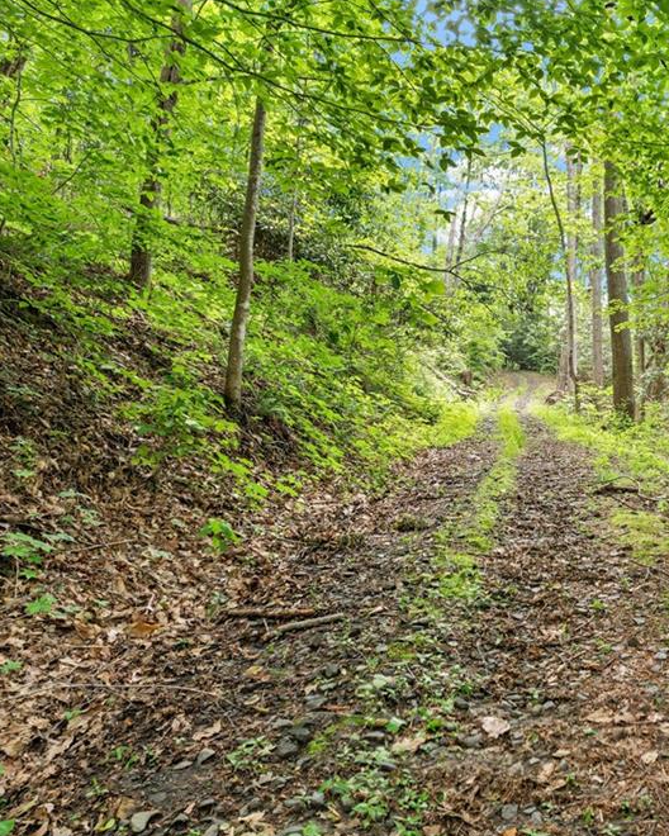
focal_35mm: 32
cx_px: 517
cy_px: 422
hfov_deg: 44.0
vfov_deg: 55.7
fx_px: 792
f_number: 2.8
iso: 100
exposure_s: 1/30
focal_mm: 8.38
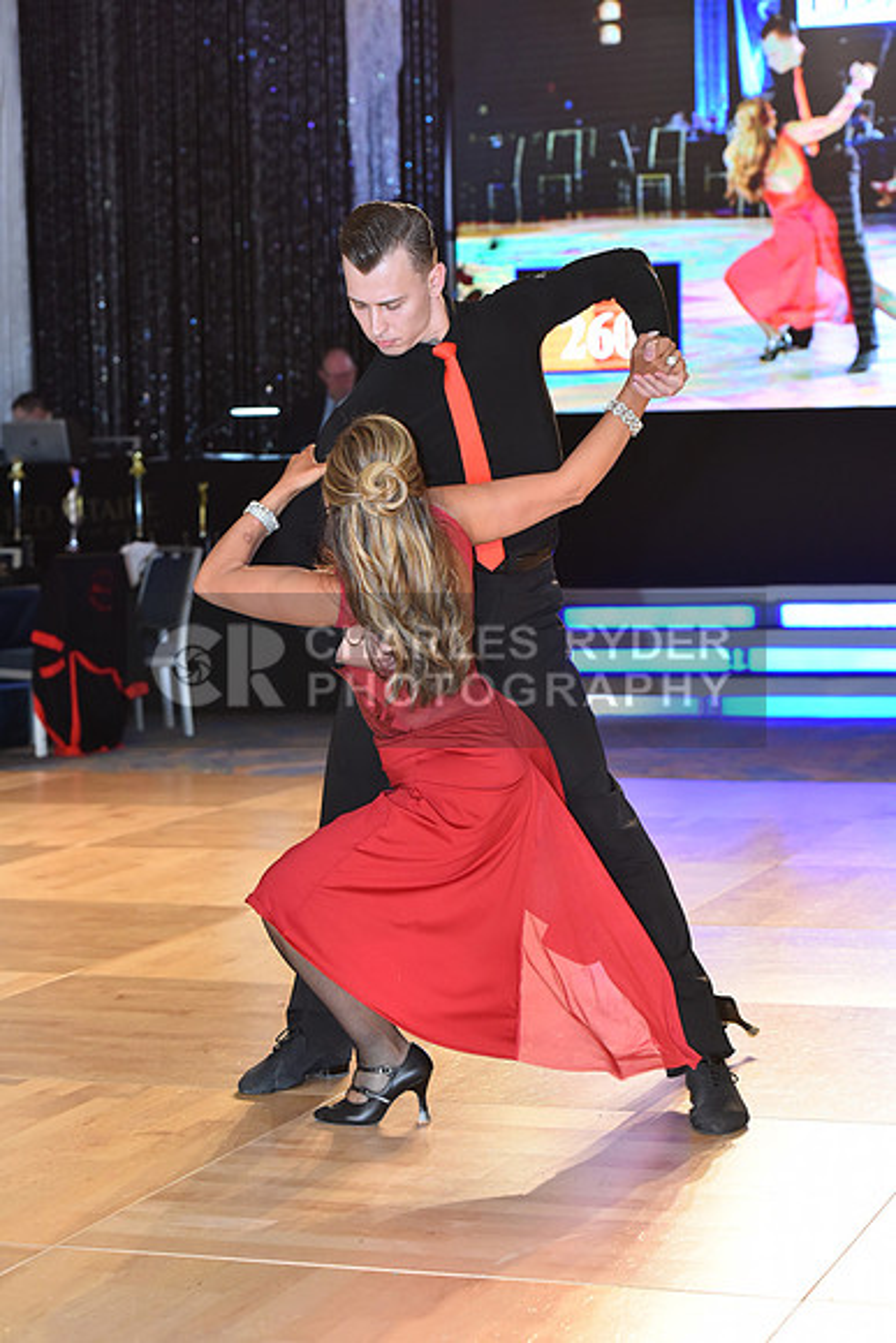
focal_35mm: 82
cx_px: 448
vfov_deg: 24.8
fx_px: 3059
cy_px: 672
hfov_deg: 16.7
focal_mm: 82
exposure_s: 1/250
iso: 2000
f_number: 5
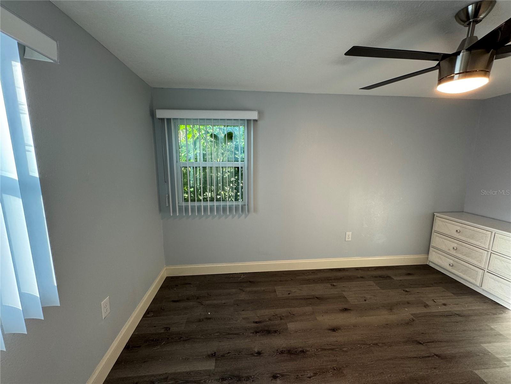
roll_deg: -0.4
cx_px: 256
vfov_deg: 85.7
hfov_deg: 102.1
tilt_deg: -9.8
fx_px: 207
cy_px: 192
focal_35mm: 14
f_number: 2.2
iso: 160
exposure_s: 1/60
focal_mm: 2.22
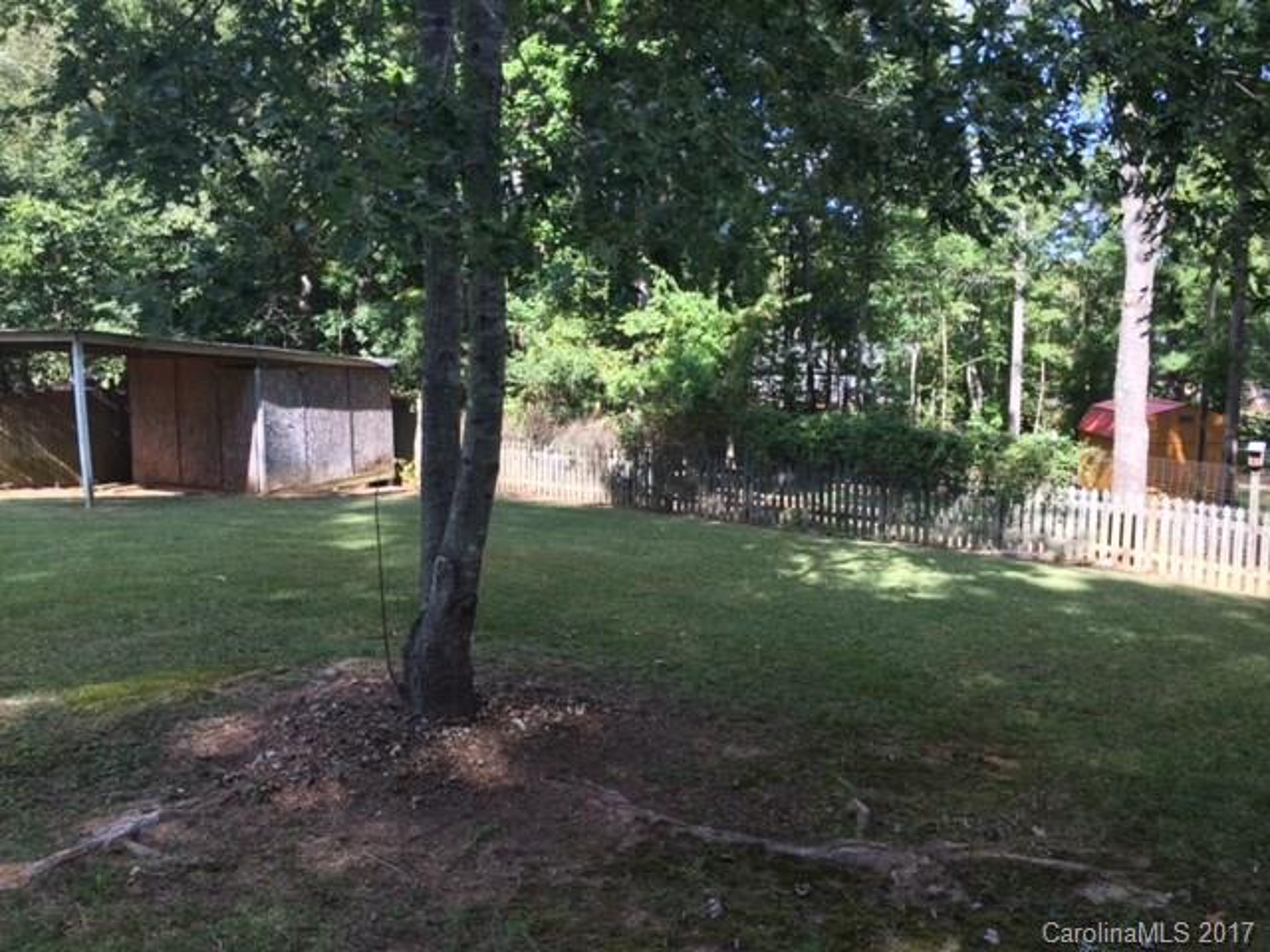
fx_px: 1064
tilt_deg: -8.8
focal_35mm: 29
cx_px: 635
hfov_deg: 61.7
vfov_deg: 48.2
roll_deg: +0.0
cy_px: 476
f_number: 2.2
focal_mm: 4.15
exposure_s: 1/216
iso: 32
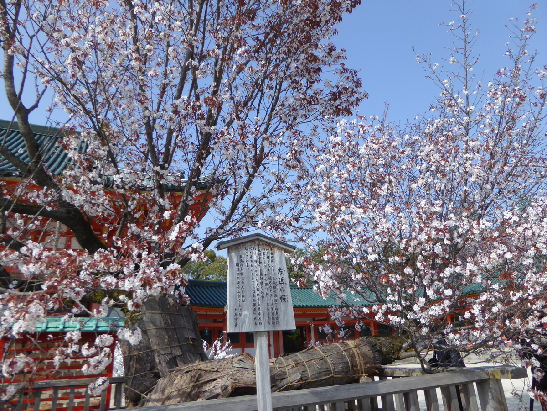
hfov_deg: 69.4
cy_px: 206
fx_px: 395
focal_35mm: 25
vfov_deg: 54.9
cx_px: 274
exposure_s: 1/800
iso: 100
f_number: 3.3
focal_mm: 4.3
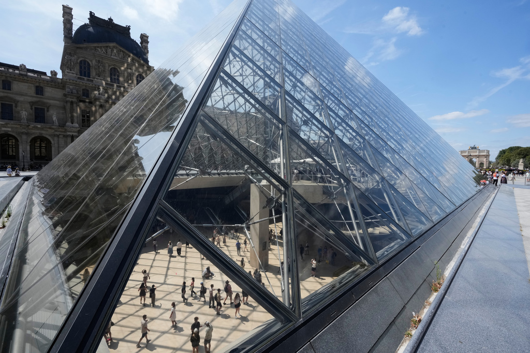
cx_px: 265
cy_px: 176
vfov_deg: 73.7
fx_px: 235
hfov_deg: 96.8
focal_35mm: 16
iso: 800
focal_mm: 16
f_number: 14
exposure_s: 1/640
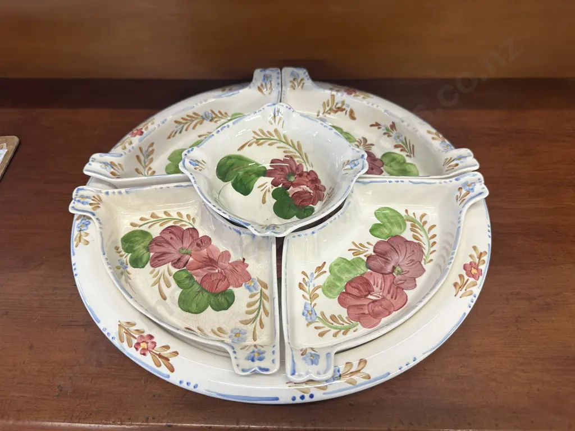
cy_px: 216
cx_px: 288
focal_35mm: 24
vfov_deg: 56.8
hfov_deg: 71.6
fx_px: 399
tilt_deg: -49.3
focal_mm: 6.86
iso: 125
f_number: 1.78
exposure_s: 1/100
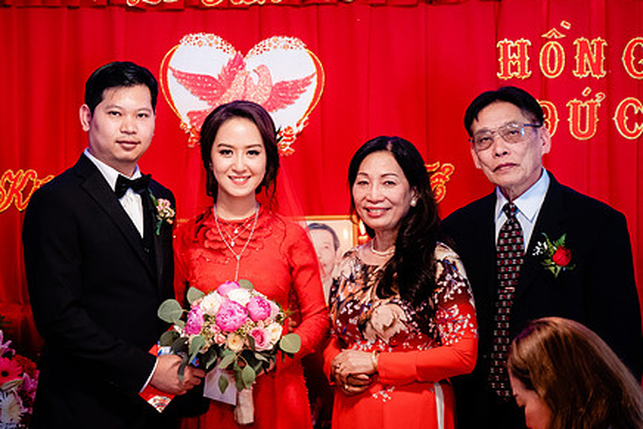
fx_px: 1751
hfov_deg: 20.8
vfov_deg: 14.0
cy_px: 242
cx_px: 238
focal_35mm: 98
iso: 3200
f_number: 2.8
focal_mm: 66
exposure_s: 1/160
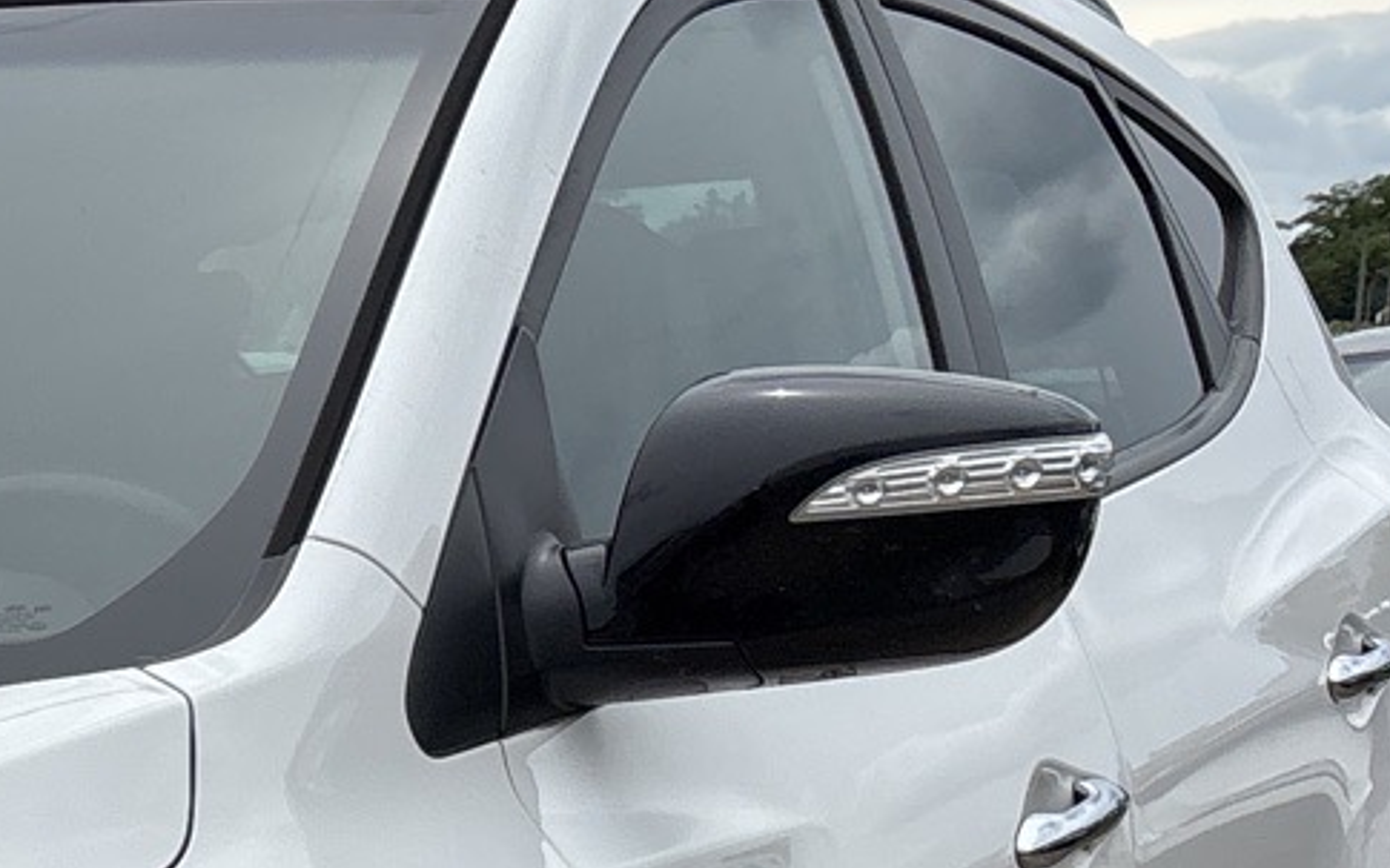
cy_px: 1558
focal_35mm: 109
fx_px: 4129
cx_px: -820
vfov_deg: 11.2
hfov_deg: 16.9
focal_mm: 5.96
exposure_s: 1/3650
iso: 50
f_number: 1.6
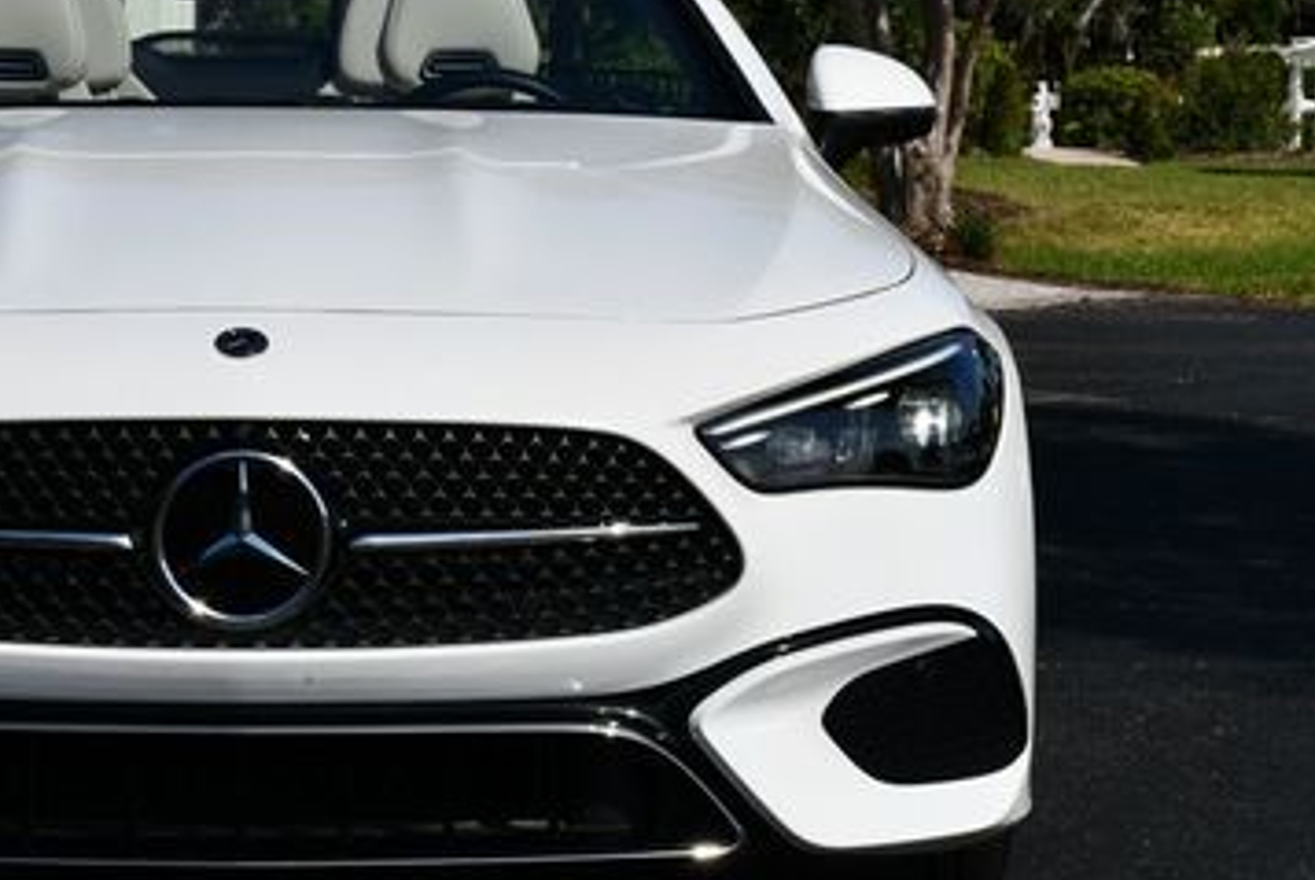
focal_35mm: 122
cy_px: 376
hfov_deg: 16.7
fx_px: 4462
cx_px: 295
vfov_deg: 11.3
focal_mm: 34
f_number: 10
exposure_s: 1/400
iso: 100
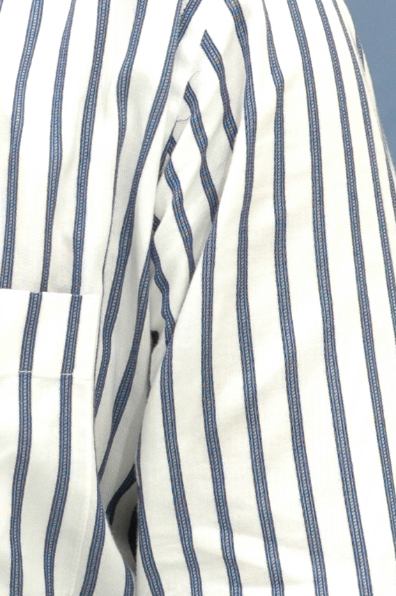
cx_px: -283
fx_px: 7422
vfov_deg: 4.6
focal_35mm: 449
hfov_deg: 3.0
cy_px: -128
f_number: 7.1
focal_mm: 85
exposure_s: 1/60
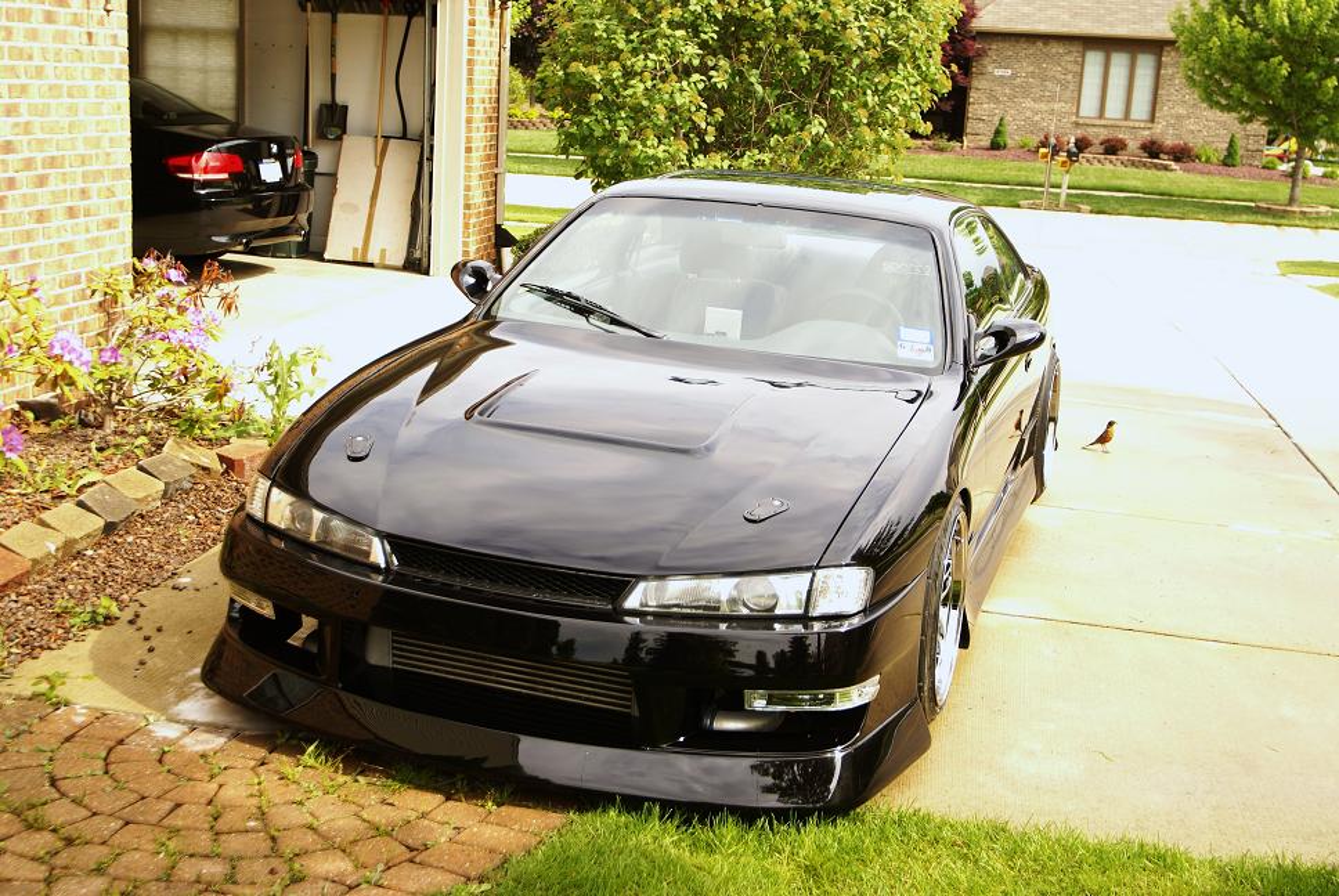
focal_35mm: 42
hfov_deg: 46.3
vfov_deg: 32.0
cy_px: 448
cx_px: 670
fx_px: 1564
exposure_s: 1/250
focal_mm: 28
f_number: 4
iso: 100
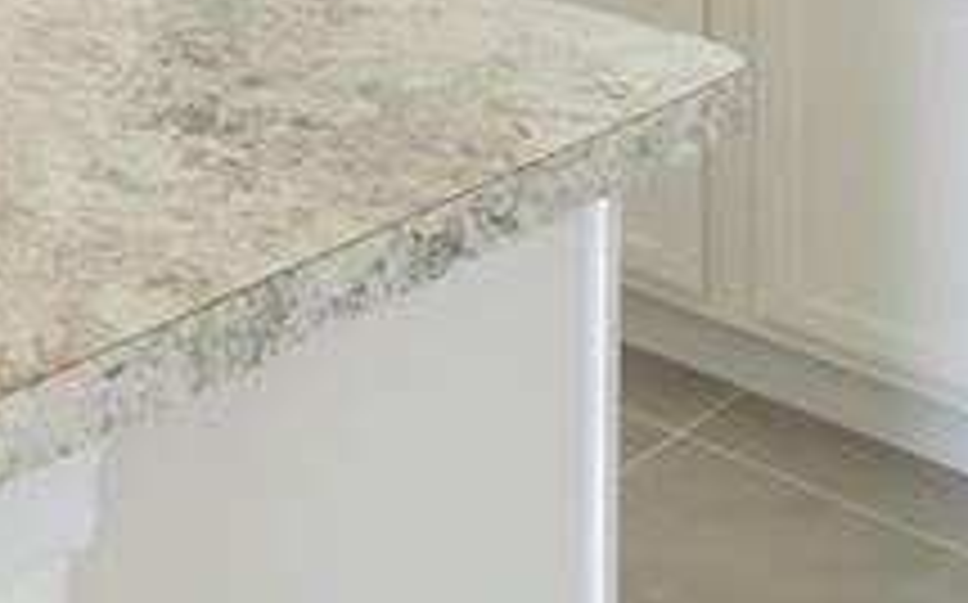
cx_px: -311
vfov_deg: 15.6
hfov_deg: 25.7
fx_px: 1793
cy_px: -558
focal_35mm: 68
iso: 640
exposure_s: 1/40
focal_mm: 14
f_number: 5.6
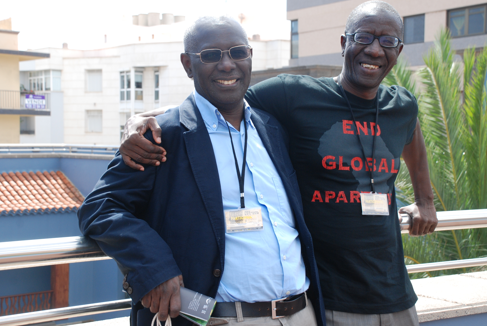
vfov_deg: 21.0
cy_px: 155
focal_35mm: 65
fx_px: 880
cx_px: 250
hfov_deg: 30.9
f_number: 8
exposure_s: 1/250
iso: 320
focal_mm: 40
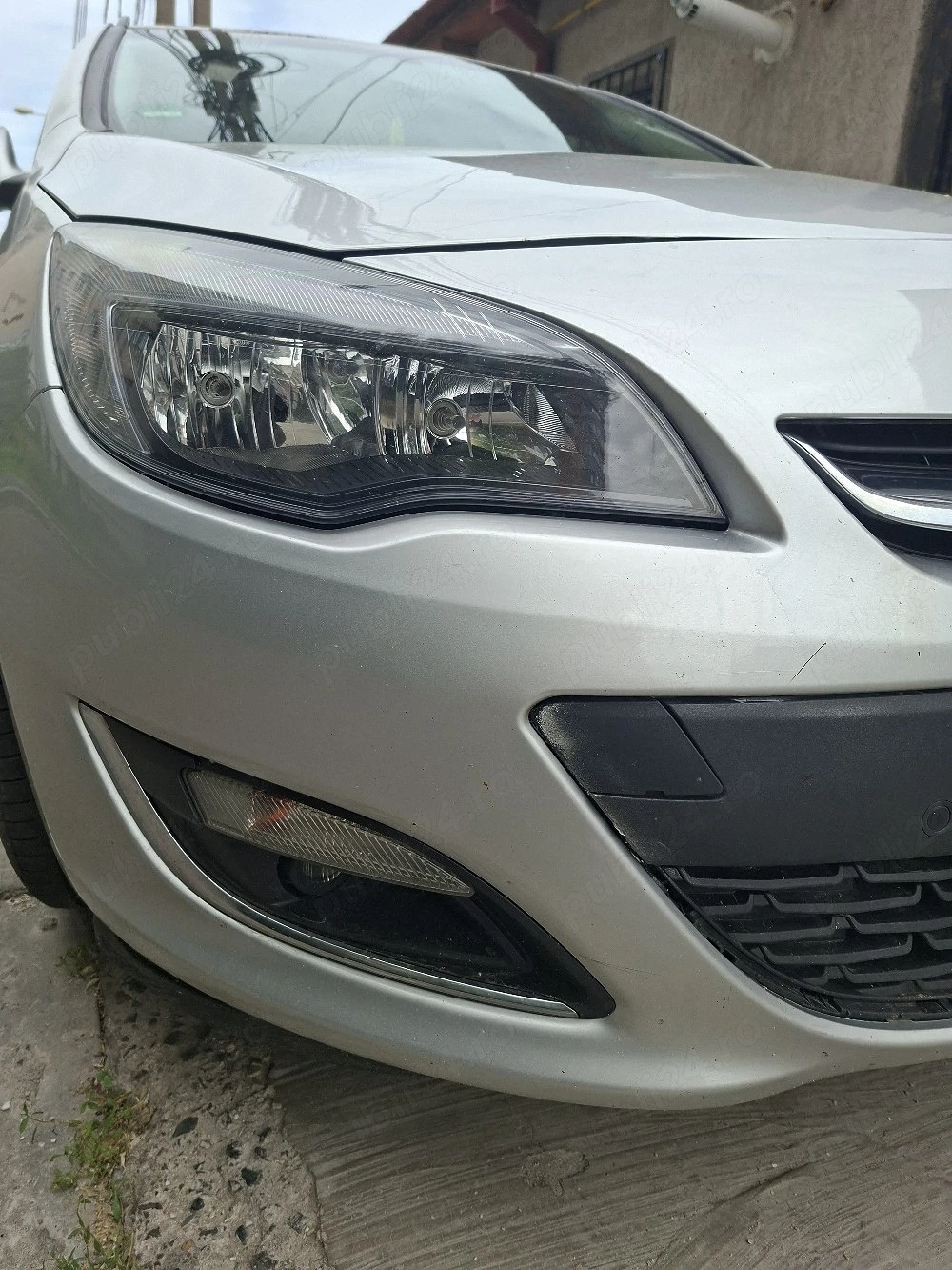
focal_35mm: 23
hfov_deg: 58.9
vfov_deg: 73.9
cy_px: 635
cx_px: 476
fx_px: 843
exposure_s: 1/1667
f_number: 1.8
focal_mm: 5.54
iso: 50
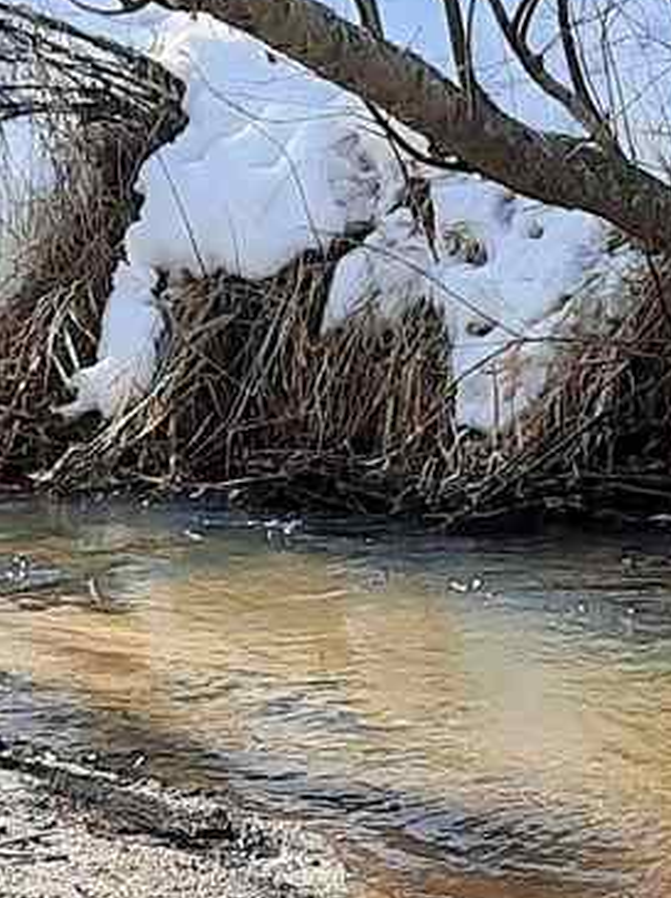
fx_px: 4091
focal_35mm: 158
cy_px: 908
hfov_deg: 9.3
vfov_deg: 12.4
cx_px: 779
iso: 32
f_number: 2
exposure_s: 1/235
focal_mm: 4.6
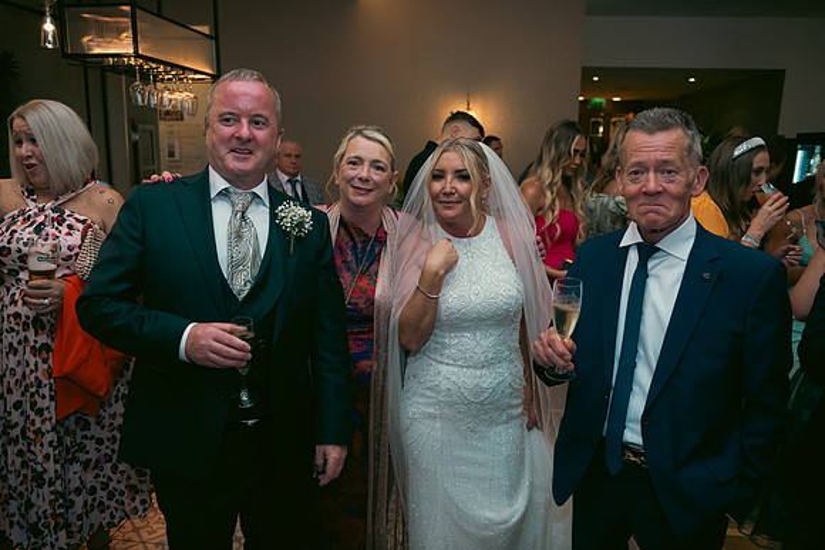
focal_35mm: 27
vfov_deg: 48.0
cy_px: 275
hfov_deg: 67.4
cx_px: 412
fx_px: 619
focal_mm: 27
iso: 800
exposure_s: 1/160
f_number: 3.5
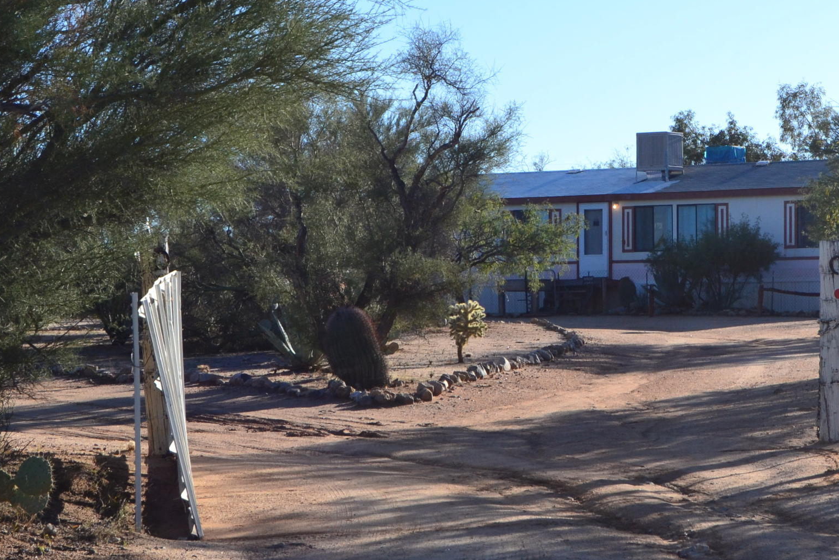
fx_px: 2400
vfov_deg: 13.3
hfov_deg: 19.6
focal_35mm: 103
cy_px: 234
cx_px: 659
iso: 400
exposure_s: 1/400
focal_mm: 35
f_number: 11
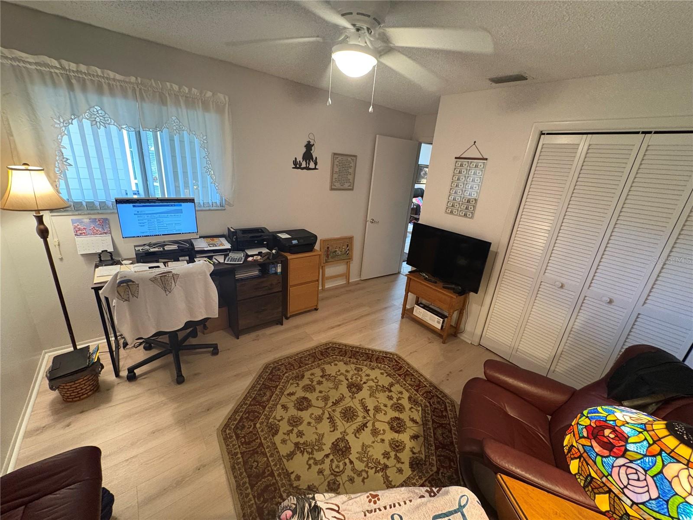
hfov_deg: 102.1
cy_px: 260
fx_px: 280
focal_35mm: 14
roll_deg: -4.8
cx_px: 346
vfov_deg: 85.7
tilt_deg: -19.4
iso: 640
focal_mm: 2.22
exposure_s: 1/60
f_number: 2.2
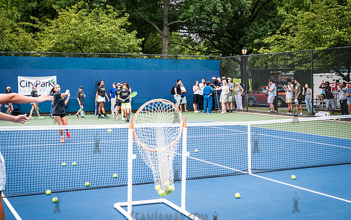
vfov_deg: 23.6
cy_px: 93
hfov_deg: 36.8
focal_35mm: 55
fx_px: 526
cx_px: 208
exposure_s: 1/500
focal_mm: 45
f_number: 4.5
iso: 400
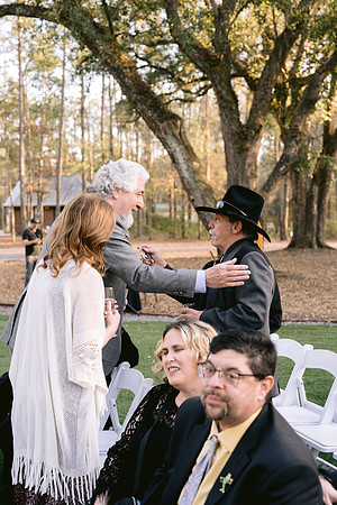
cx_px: 168
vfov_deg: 39.6
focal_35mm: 50
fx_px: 702
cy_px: 252
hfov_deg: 27.0
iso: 400
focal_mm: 50
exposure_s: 1/250
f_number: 4
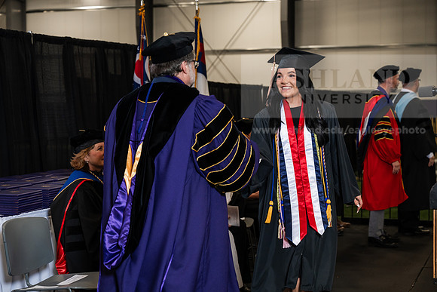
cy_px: 146
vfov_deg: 19.5
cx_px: 218
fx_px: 850
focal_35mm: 70
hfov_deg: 28.8
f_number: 4.5
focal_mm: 70
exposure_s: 1/200
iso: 1250
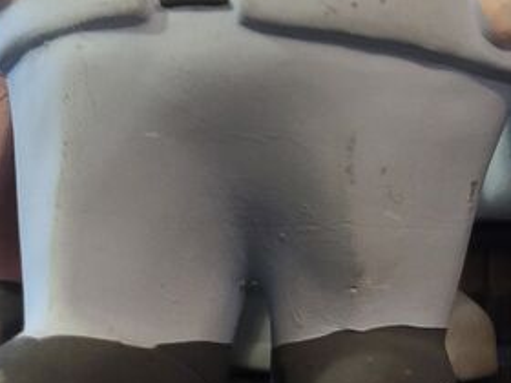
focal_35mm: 93
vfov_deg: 14.5
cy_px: -235
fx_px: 1373
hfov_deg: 20.4
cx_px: 518
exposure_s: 1/50
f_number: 1.8
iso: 640
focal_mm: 5.4
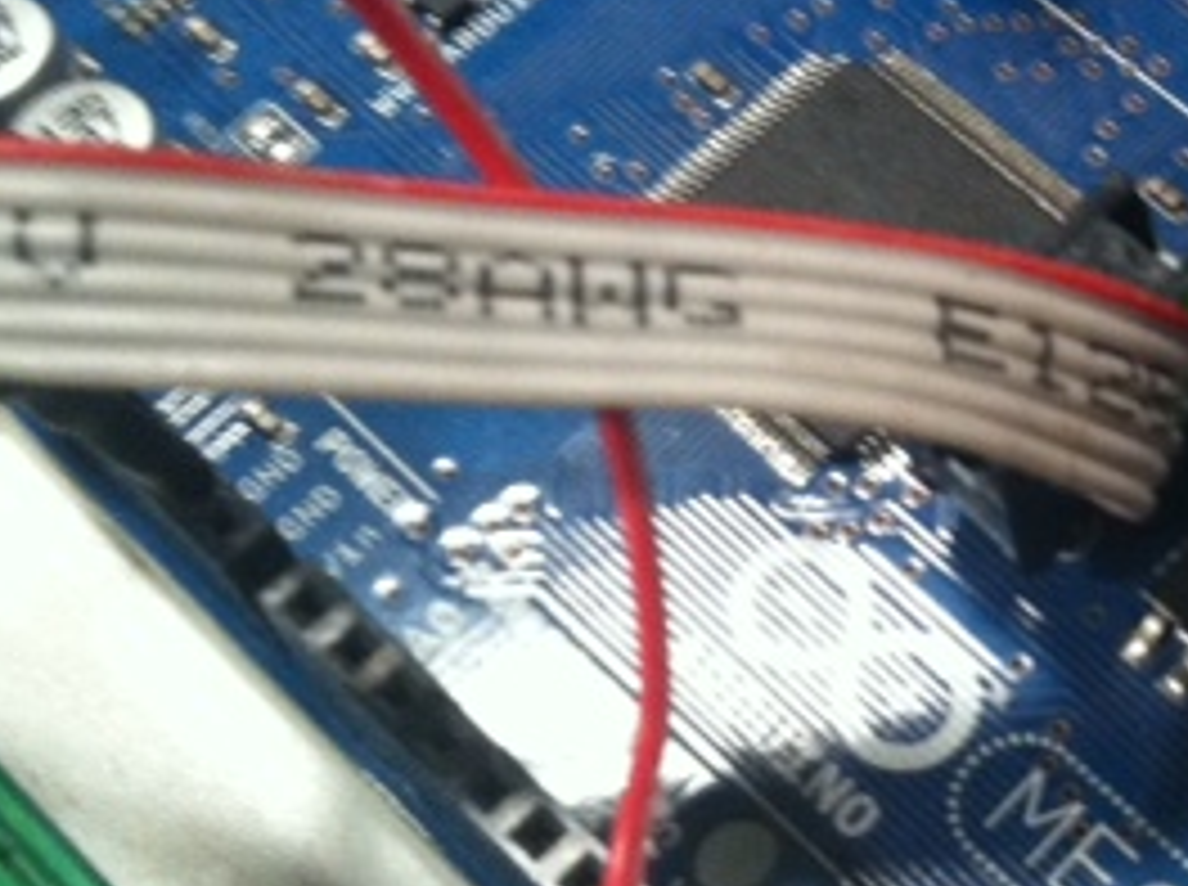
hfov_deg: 22.2
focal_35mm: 85
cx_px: 1202
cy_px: 72
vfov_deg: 17.0
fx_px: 2912
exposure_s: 1/17
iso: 320
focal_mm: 3.85
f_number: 2.8
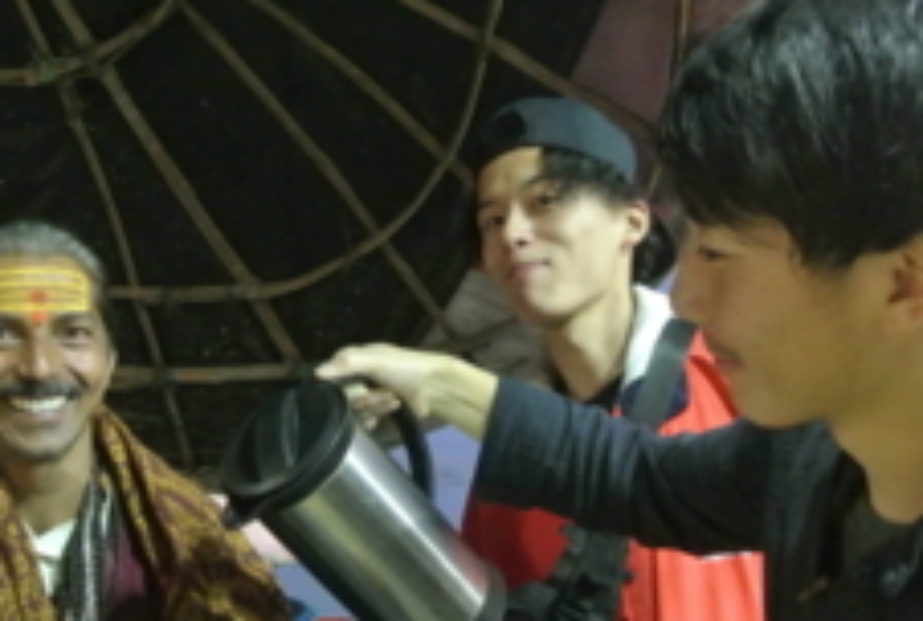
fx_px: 1362
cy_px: 429
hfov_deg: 37.4
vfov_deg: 25.5
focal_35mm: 53
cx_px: 490
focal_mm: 11.4
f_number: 3.5
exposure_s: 1/10
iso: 3200
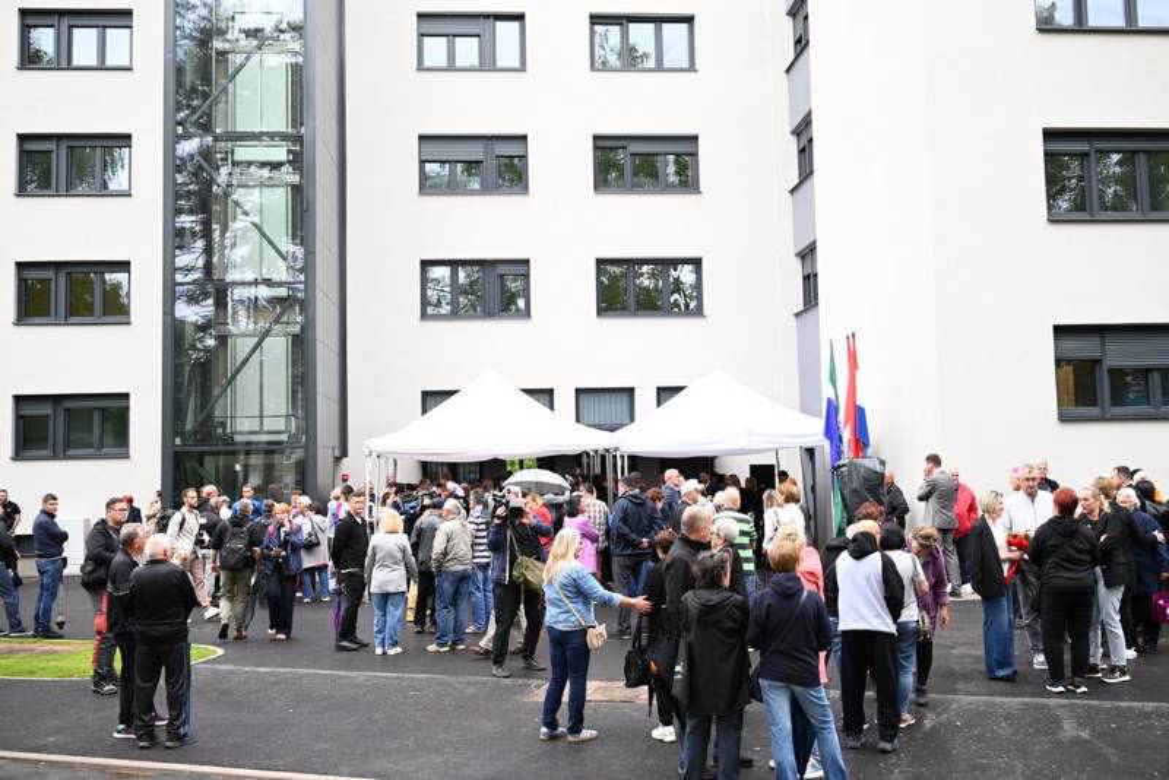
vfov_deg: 37.9
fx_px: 1137
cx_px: 584
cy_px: 390
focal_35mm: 35
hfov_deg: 54.4
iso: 800
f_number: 3.5
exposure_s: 1/400
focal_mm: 35
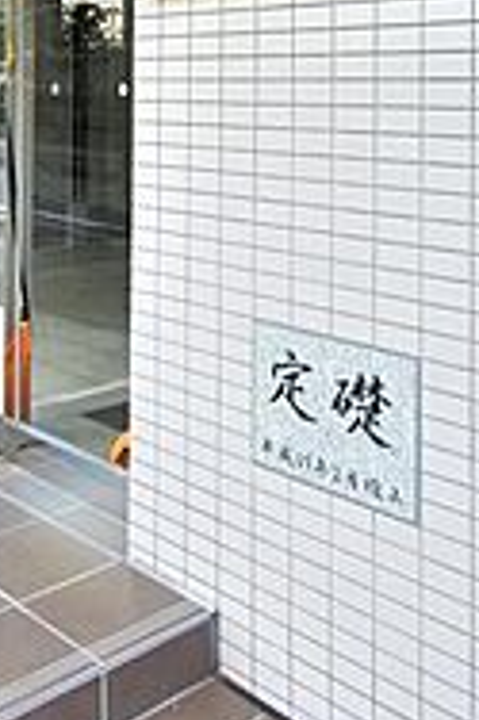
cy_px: 54
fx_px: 960
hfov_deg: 27.4
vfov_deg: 38.0
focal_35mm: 48
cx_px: 90
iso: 100
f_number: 5
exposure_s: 1/60
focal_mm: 10
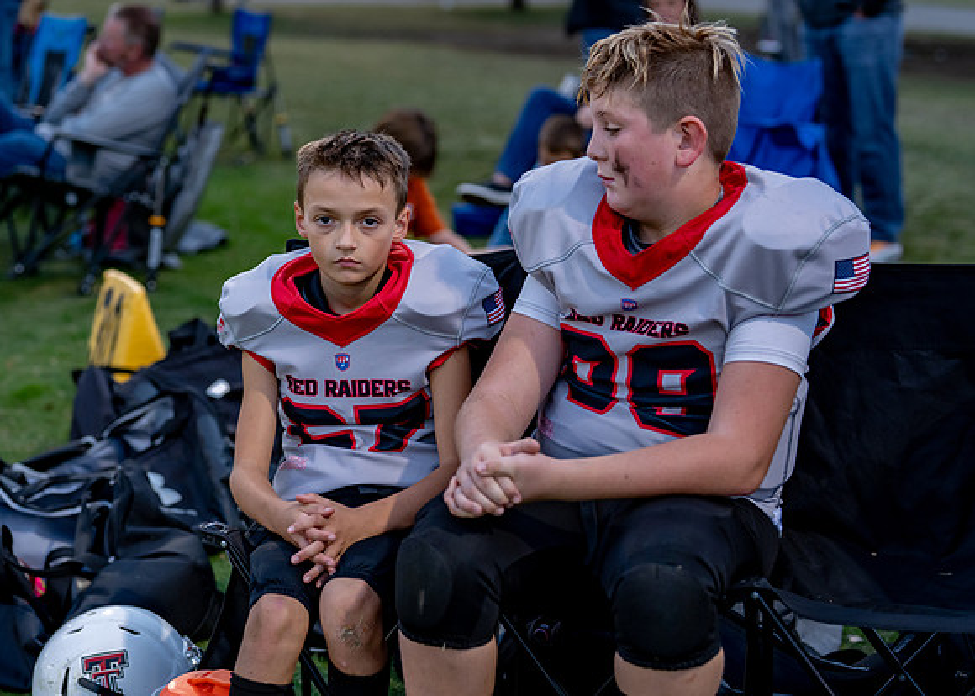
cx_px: 264
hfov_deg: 24.7
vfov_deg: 17.9
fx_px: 2205
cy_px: 312
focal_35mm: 80
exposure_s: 1/500
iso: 640
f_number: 2
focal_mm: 50
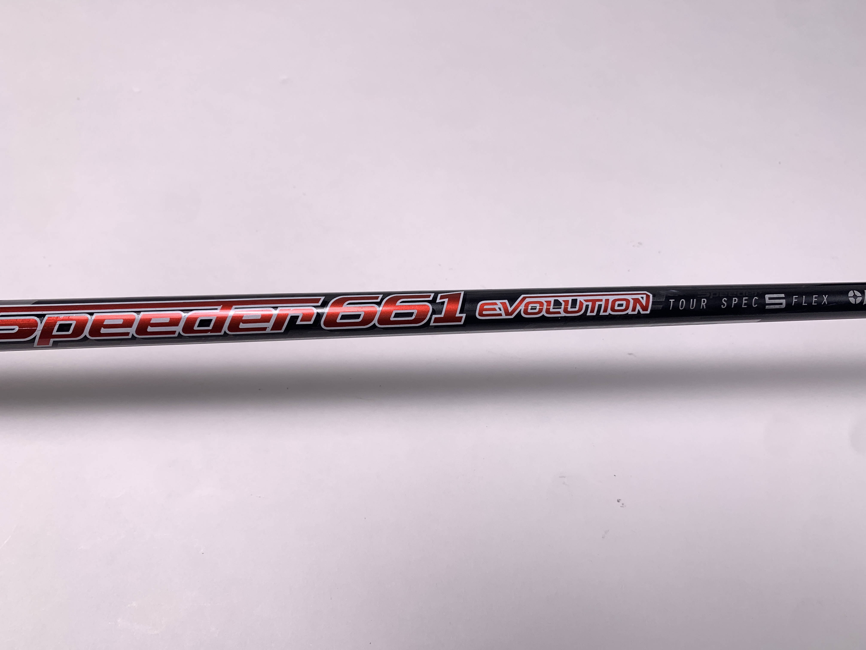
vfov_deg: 53.1
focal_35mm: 26
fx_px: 650
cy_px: 325
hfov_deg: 67.3
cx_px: 433
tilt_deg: -57.1
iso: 25
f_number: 1.8
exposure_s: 1/337
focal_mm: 4.25
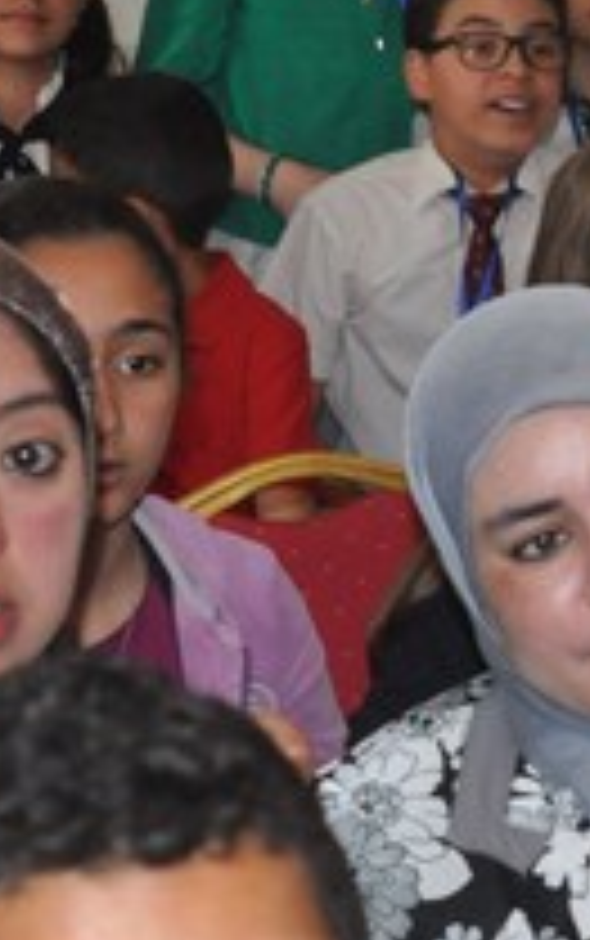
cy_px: 605
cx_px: 1013
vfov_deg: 15.9
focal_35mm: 131
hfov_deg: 9.6
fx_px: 3363
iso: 800
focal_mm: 28
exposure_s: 1/60
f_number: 3.8
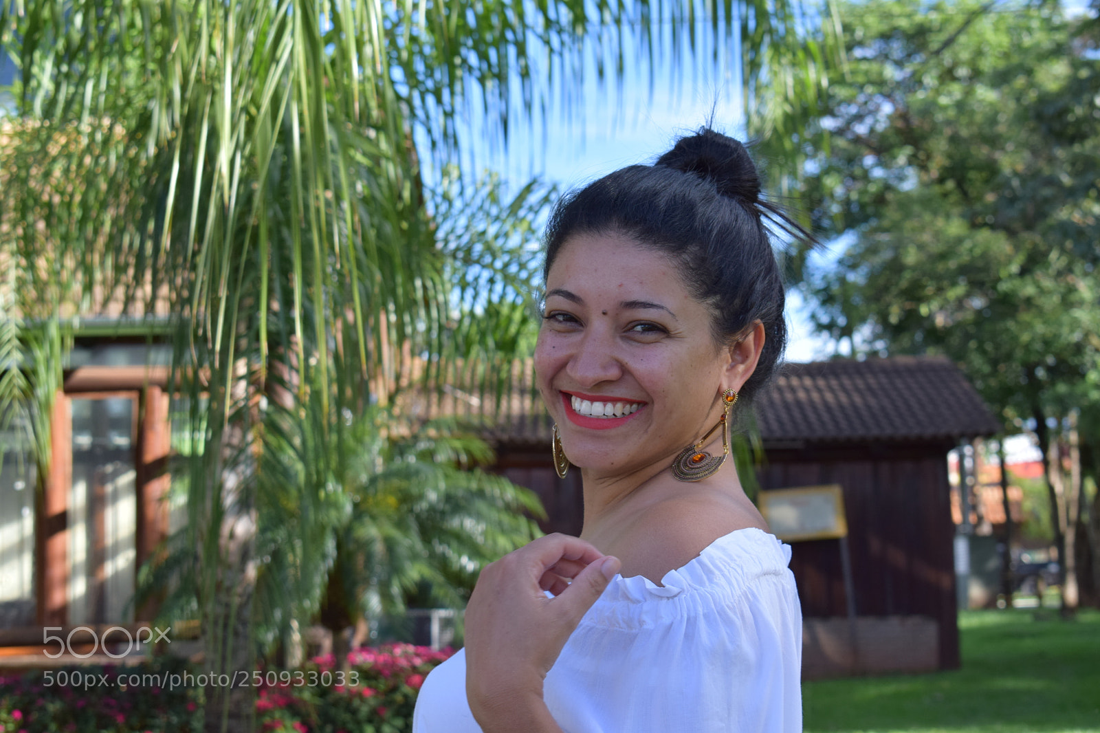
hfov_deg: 24.6
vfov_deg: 16.5
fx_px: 2520
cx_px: 550
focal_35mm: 82
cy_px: 366
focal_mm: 55
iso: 280
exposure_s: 1/250
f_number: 8
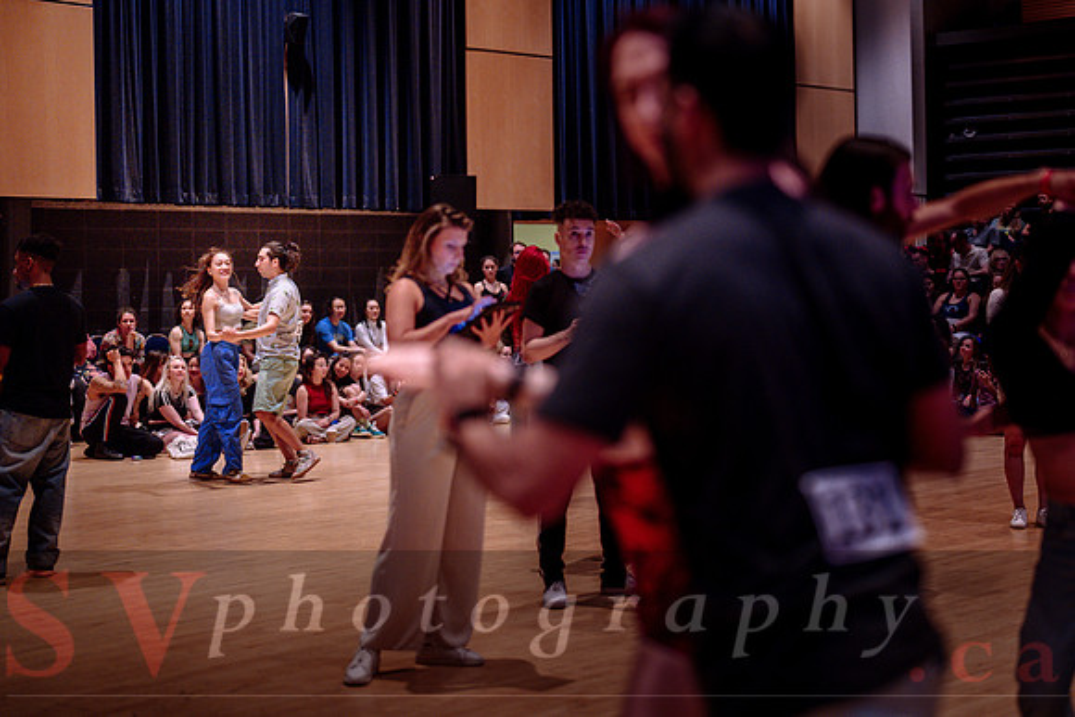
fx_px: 1898
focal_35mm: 64
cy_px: 277
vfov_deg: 21.4
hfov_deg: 31.5
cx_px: 666
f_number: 1.2
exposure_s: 1/250
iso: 1600
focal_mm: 50
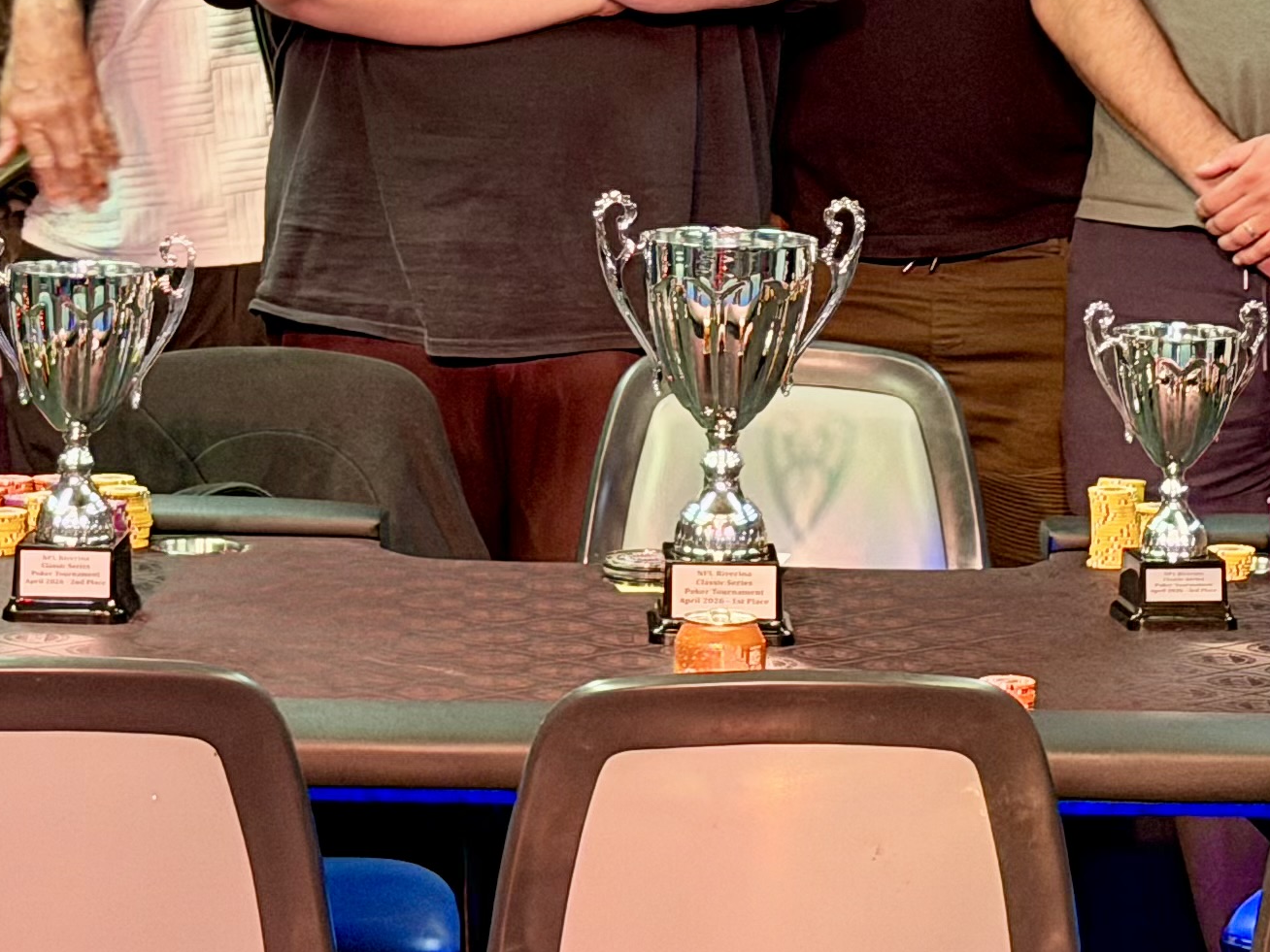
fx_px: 5430
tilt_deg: -1.9
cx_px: 583
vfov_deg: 9.9
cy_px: -123
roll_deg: -0.2
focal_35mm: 148
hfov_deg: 13.3
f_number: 1.78
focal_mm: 6.76
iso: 250
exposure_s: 1/33
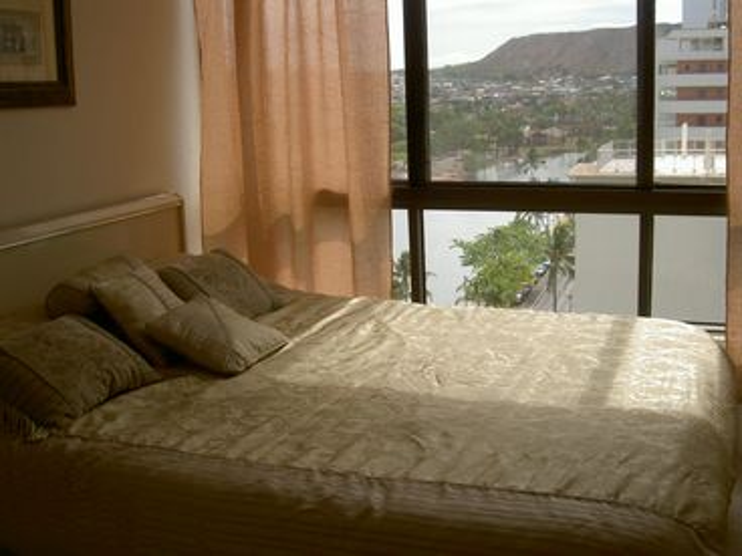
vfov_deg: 36.8
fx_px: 836
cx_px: 371
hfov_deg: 47.9
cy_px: 278
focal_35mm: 39
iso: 100
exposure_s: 1/160
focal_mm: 8
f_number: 4.7
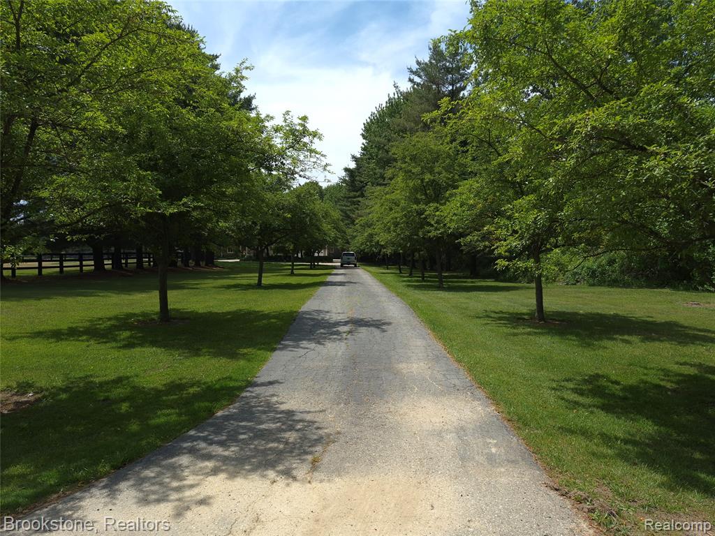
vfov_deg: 58.9
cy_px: 268
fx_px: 475
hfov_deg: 73.9
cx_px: 358
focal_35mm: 23
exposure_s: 1/2160
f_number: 1.8
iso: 50
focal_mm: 5.4
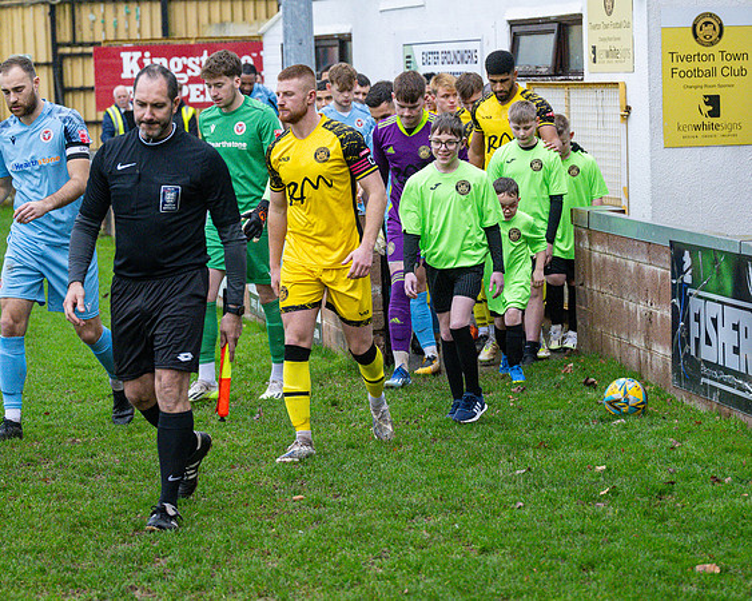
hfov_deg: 16.1
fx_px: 2656
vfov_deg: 12.9
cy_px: 301
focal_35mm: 119
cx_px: 452
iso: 2000
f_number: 2.8
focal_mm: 70
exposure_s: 1/2000
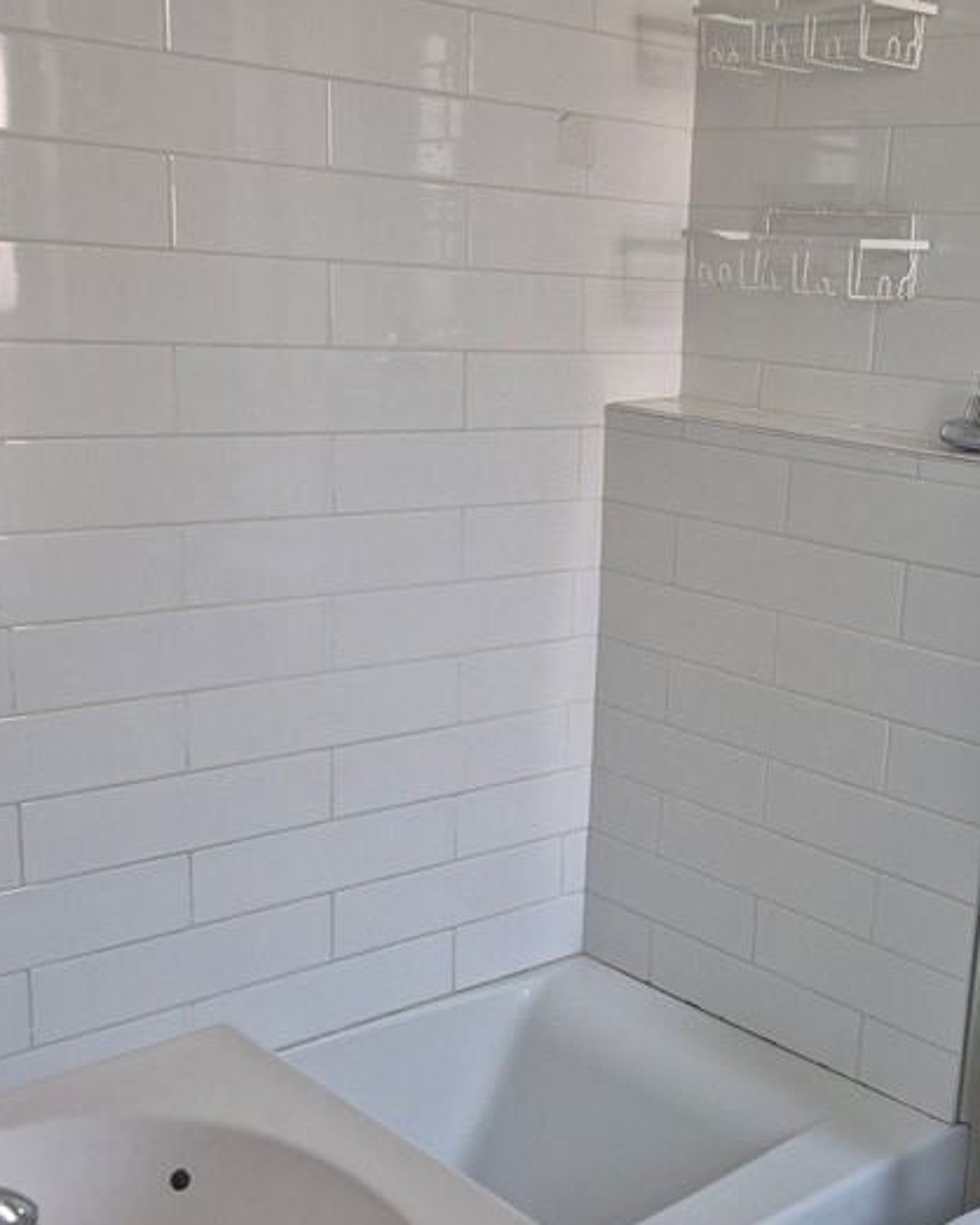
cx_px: 720
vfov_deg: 41.7
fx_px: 1594
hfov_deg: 33.6
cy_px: 765
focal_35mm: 44
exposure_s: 1/120
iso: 320
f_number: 1.8
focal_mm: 5.4
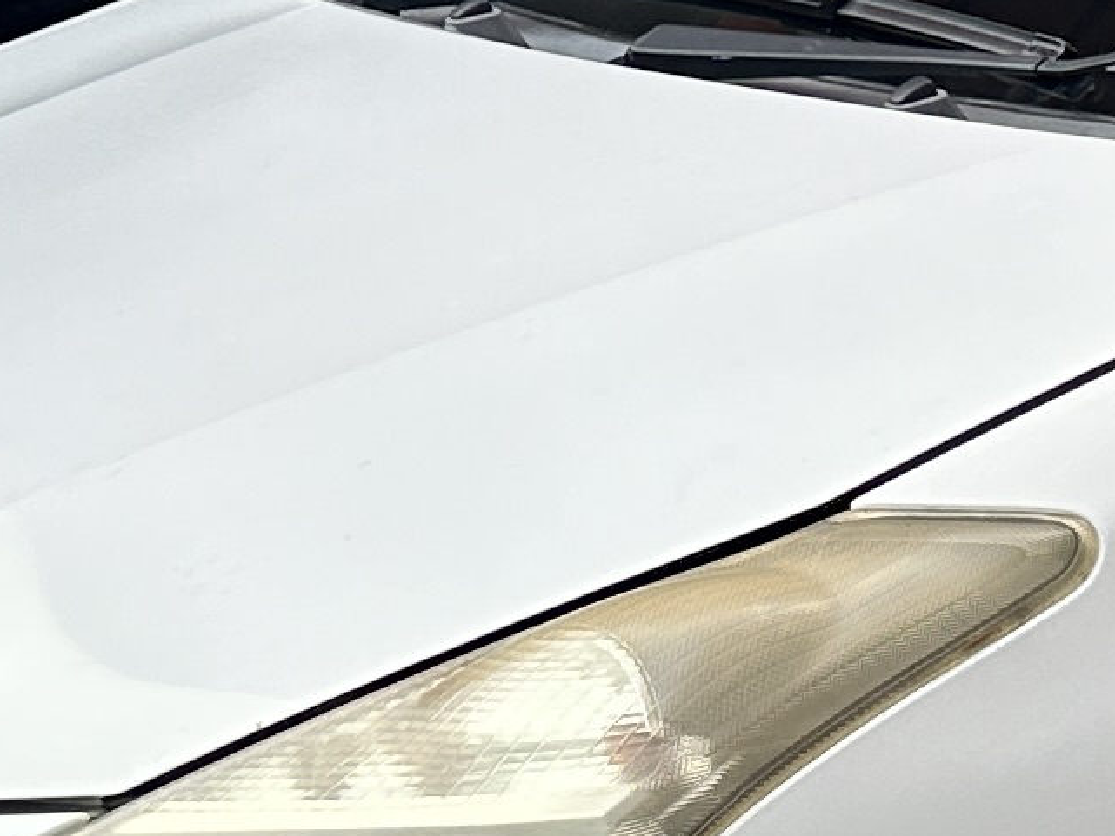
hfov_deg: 12.4
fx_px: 4865
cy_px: 443
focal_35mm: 151
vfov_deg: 9.8
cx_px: 1679
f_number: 1.78
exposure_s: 1/473
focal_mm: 6.86
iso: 80
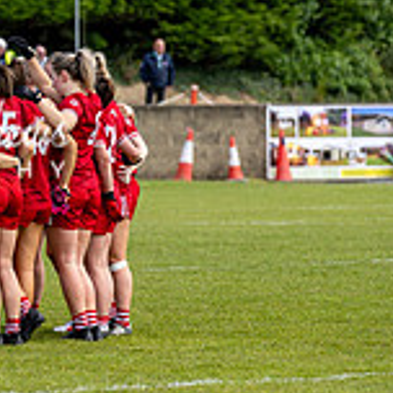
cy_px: 89
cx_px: -106
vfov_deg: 3.6
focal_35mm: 487
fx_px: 6255
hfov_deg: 3.6
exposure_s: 1/800
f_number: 4
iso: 100
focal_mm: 150
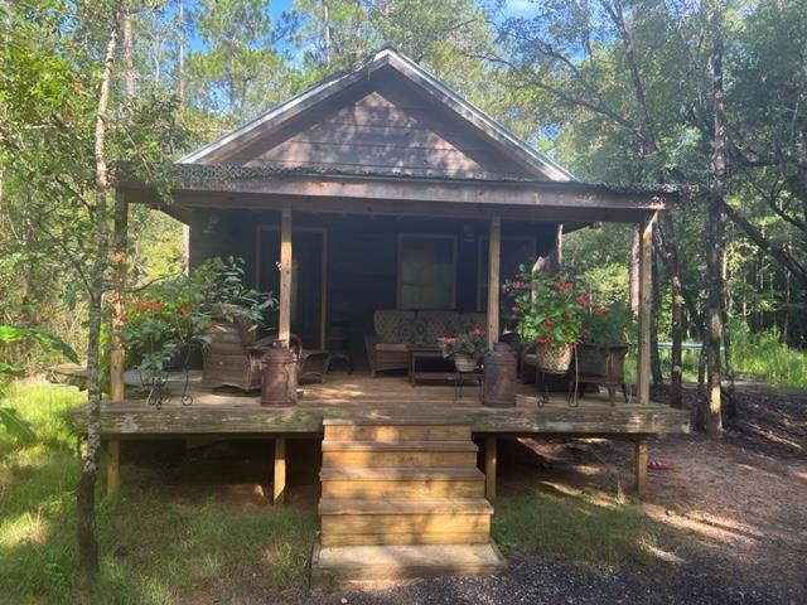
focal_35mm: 26
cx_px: 404
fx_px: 606
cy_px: 302
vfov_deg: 53.1
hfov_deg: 67.3
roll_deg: -1.1
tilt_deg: -0.2
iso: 50
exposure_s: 1/263
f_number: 1.5
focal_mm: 5.7
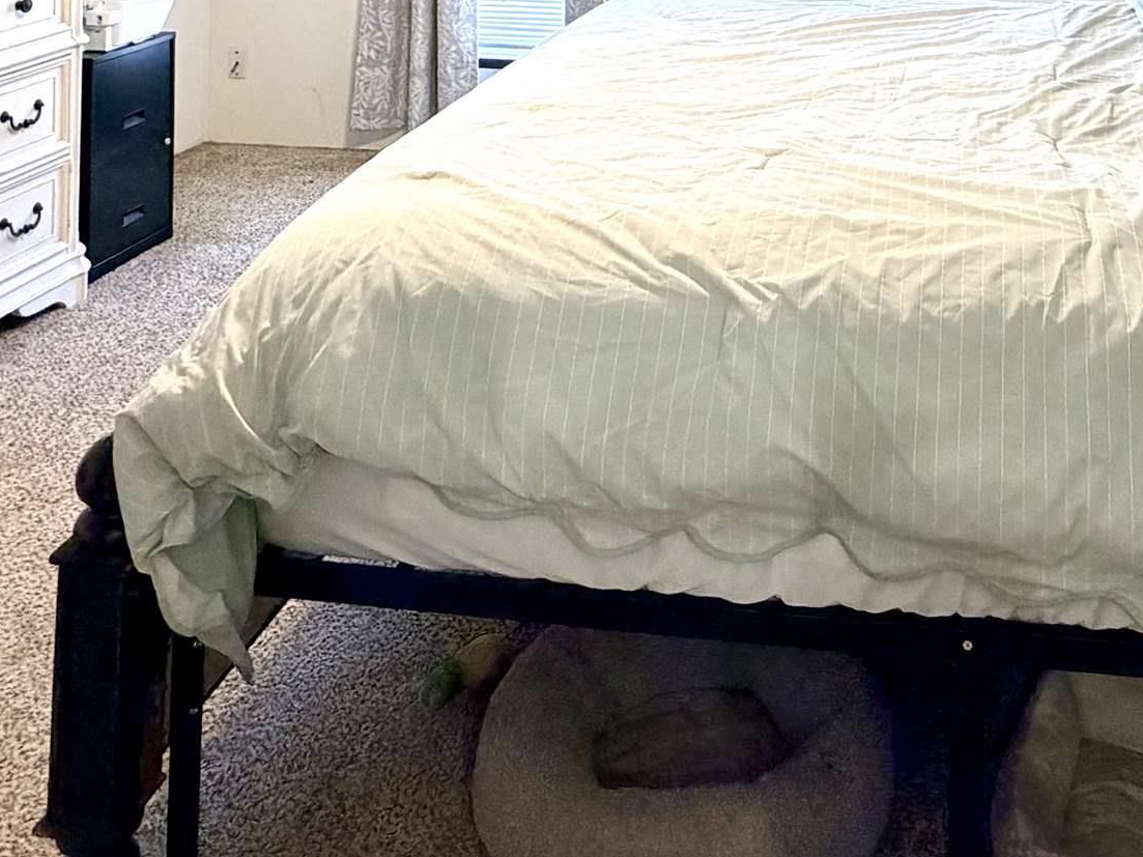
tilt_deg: +0.0
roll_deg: -1.1
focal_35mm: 39
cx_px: 859
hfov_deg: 46.1
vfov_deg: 29.9
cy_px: -238
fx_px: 1288
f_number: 2.2
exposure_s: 1/60
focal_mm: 2.22
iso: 250
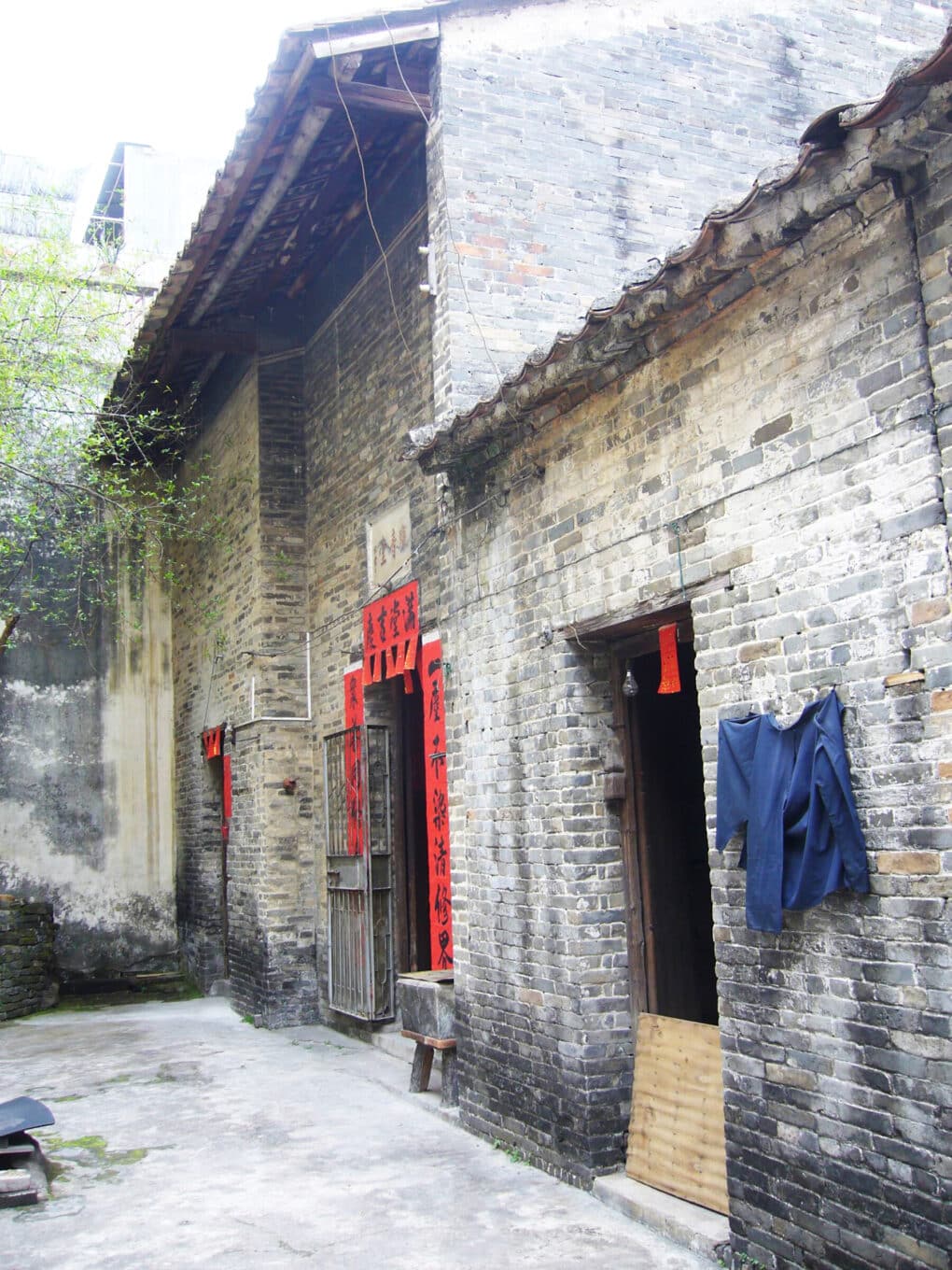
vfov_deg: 52.6
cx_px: 476
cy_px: 635
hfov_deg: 40.7
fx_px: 1283
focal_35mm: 35
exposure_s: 1/50
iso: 80
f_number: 2.8
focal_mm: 5.8
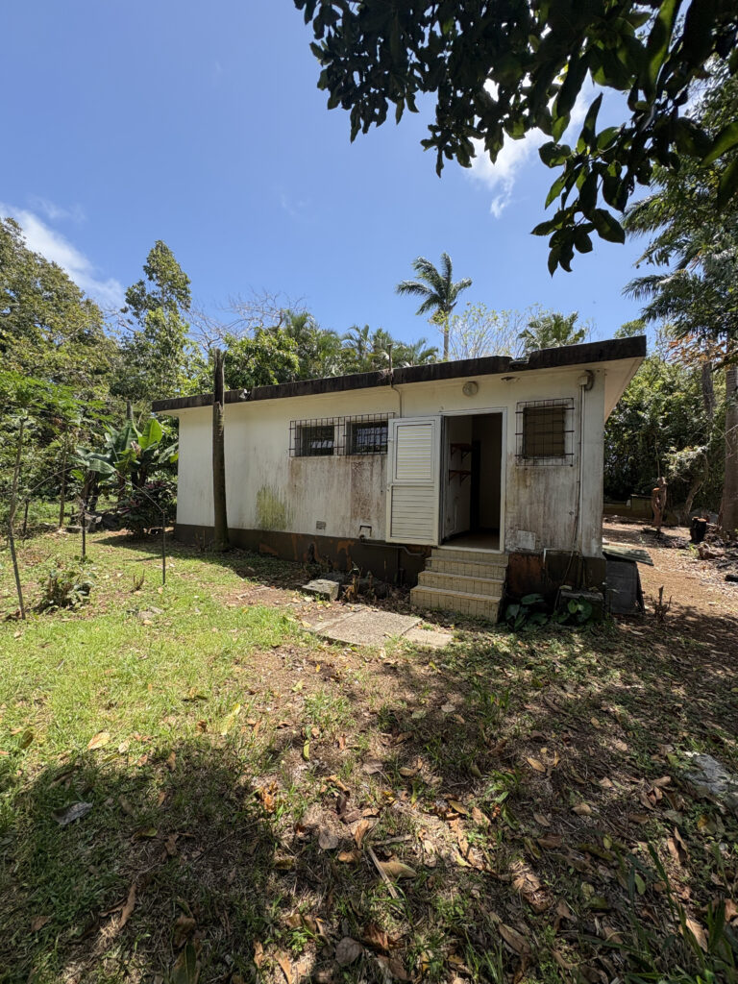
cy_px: 492
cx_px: 369
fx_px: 398
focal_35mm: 14
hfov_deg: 85.7
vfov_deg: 102.1
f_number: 2.2
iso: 40
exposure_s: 1/734
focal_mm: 2.22
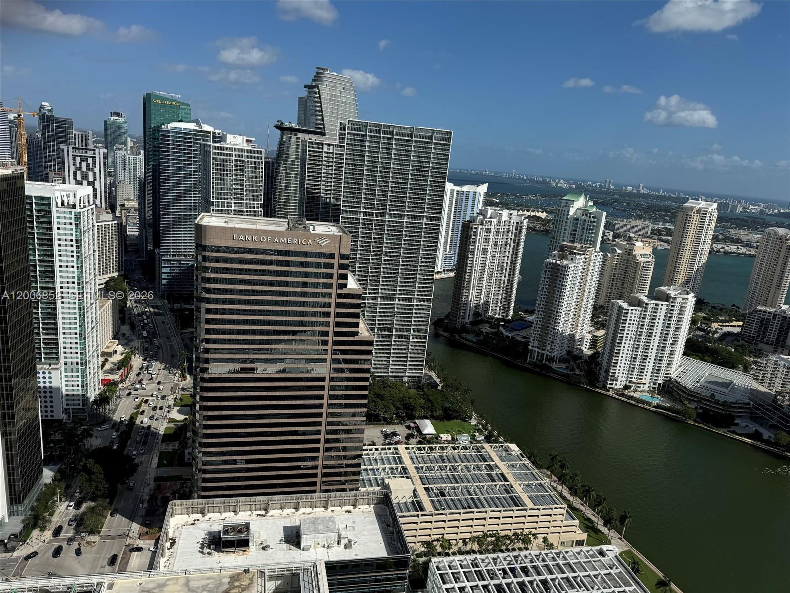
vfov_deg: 56.8
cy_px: 296
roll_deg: -5.8
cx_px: 395
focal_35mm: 24
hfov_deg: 71.6
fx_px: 548
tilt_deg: -15.2
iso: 80
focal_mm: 6.76
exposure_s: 1/9009
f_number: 1.78
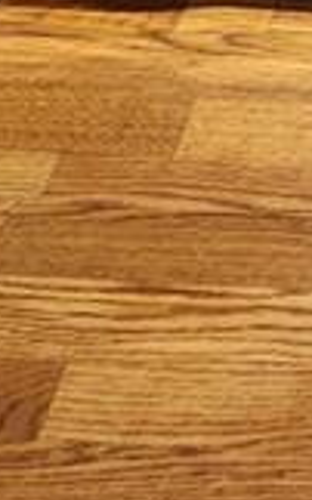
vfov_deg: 20.5
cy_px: -247
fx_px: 1186
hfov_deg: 12.9
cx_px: 643
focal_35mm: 87
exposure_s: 1/30
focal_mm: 2.2
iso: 500
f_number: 2.2
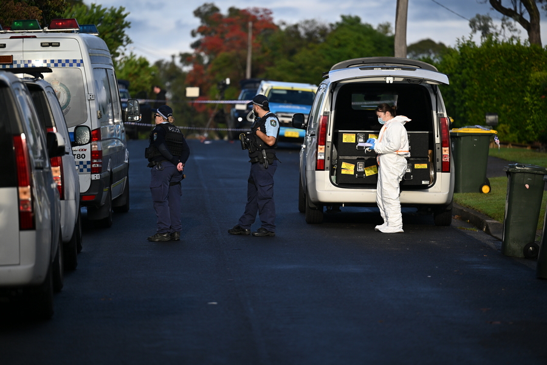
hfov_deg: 10.8
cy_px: 182
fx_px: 2887
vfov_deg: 7.2
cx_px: 274
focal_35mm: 190
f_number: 2.8
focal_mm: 190
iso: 400
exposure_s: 1/3200
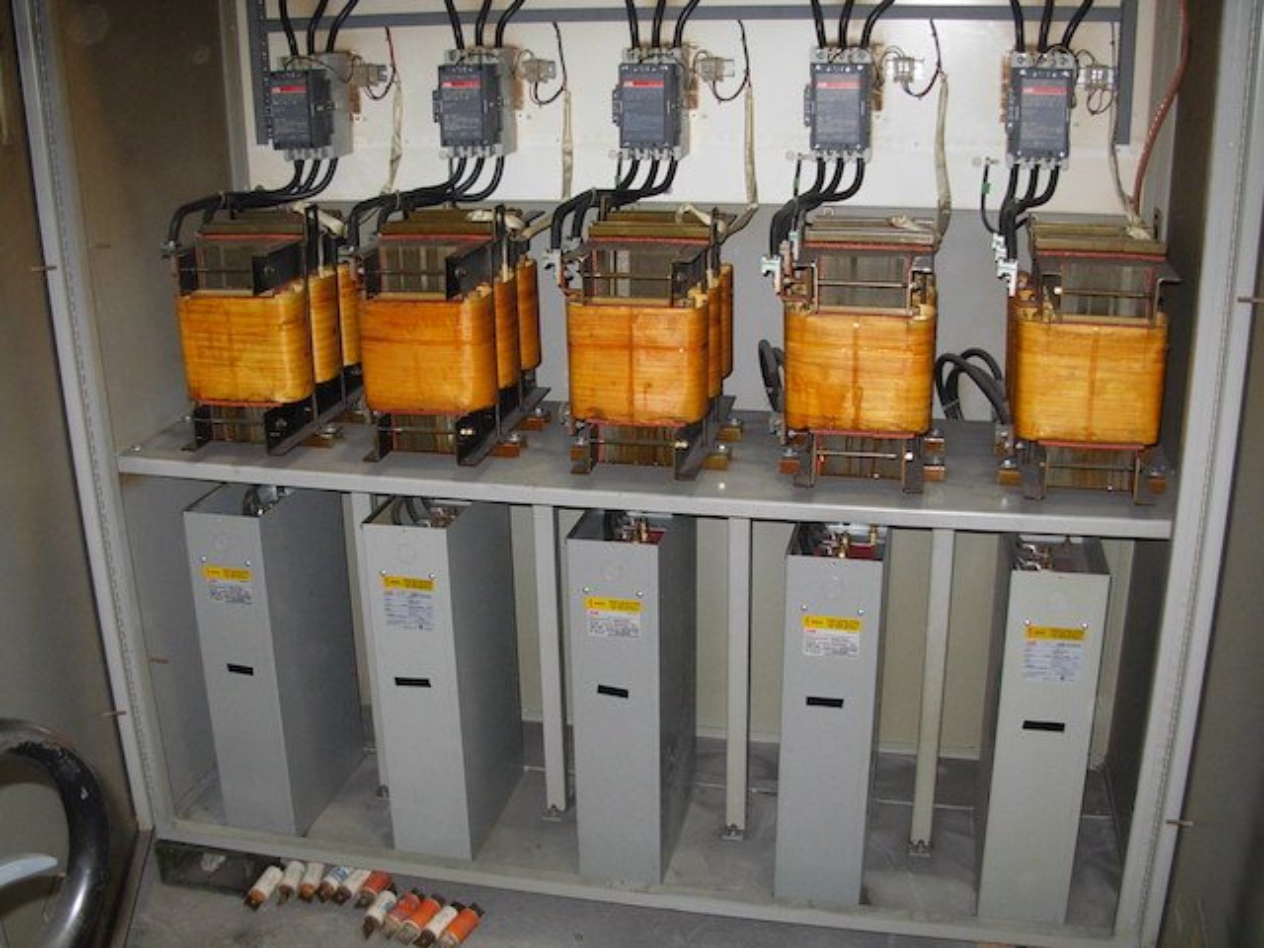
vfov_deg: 37.7
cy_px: 474
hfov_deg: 49.0
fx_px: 1388
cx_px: 632
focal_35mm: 38
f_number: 2.9
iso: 200
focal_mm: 6.3
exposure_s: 1/57
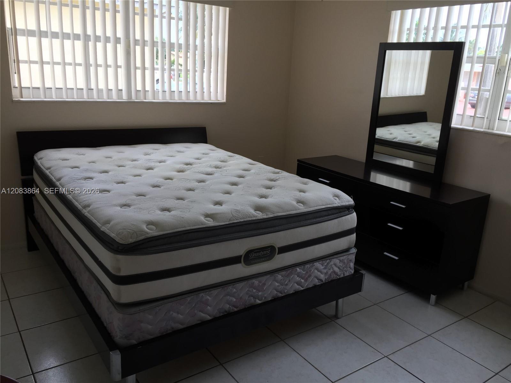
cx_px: 256
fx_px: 428
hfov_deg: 61.7
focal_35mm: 29
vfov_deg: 48.2
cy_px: 192
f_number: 2.2
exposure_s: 1/120
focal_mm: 4.15
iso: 40
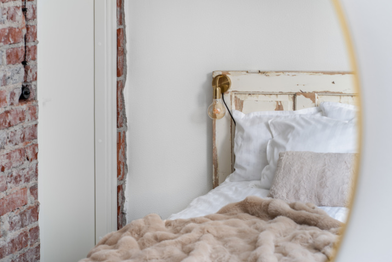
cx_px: 188
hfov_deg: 22.9
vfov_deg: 15.4
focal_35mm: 89
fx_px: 969
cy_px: 127
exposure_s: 13
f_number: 5.6
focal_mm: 85
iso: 100
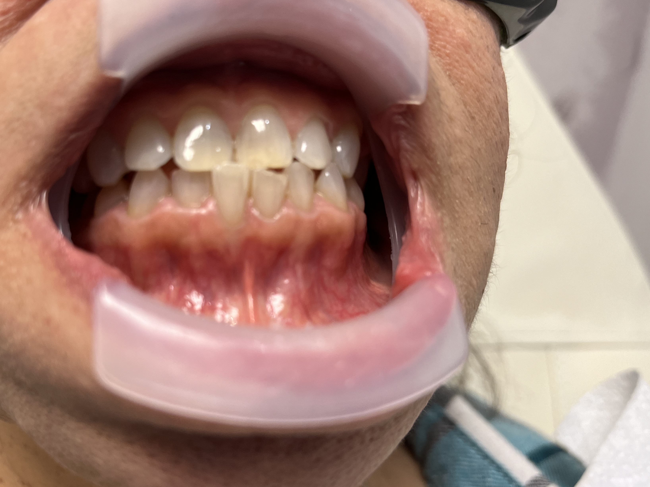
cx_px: 267
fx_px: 601
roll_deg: -5.3
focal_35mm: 32
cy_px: 255
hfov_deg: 56.5
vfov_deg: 44.1
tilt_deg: -17.2
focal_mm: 5.1
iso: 100
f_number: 1.6
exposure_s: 1/100
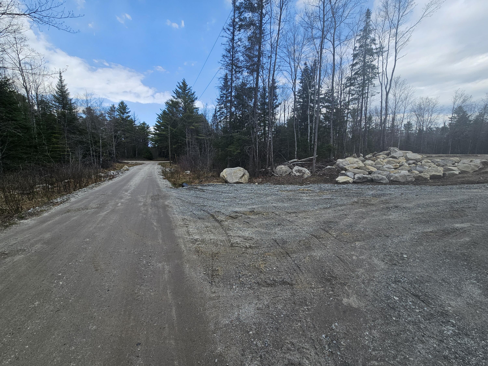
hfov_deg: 106.2
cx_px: 244
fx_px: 183
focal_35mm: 13
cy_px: 183
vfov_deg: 89.9
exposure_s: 1/1567
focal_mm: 2.2
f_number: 2.2
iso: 50
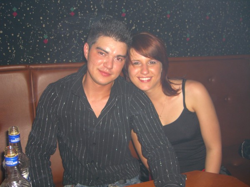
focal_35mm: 38
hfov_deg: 49.0
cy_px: 94
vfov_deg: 37.7
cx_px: 125
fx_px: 274
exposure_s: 1/60
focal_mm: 7.9
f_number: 2.8
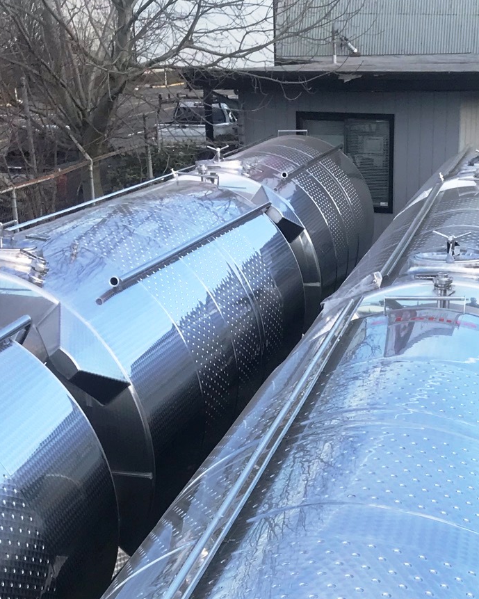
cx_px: 332
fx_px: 1152
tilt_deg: -30.0
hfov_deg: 23.4
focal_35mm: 65
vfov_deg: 26.1
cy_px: 709
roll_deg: -0.7
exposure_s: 1/731
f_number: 1.8
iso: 20
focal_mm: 3.99
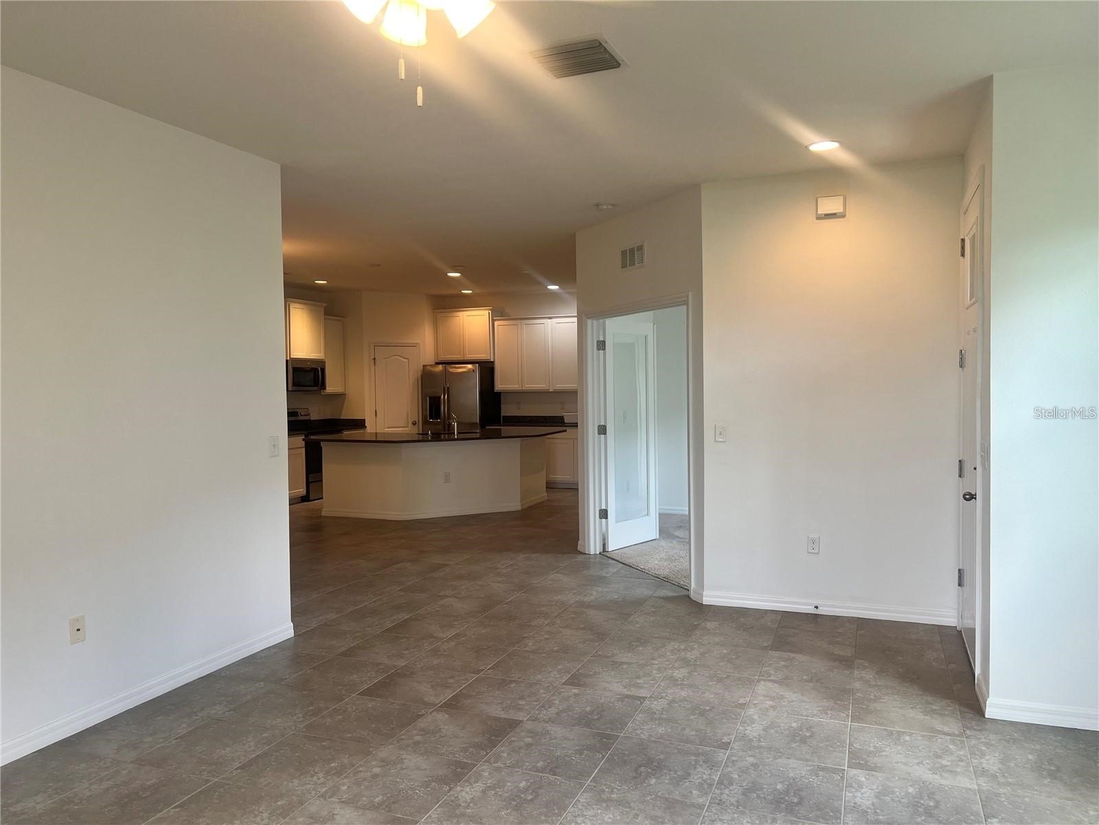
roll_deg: +0.5
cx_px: 550
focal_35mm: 26
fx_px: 825
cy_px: 412
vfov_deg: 53.1
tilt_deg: -2.0
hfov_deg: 67.3
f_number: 1.5
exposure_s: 1/120
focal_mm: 5.7
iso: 80
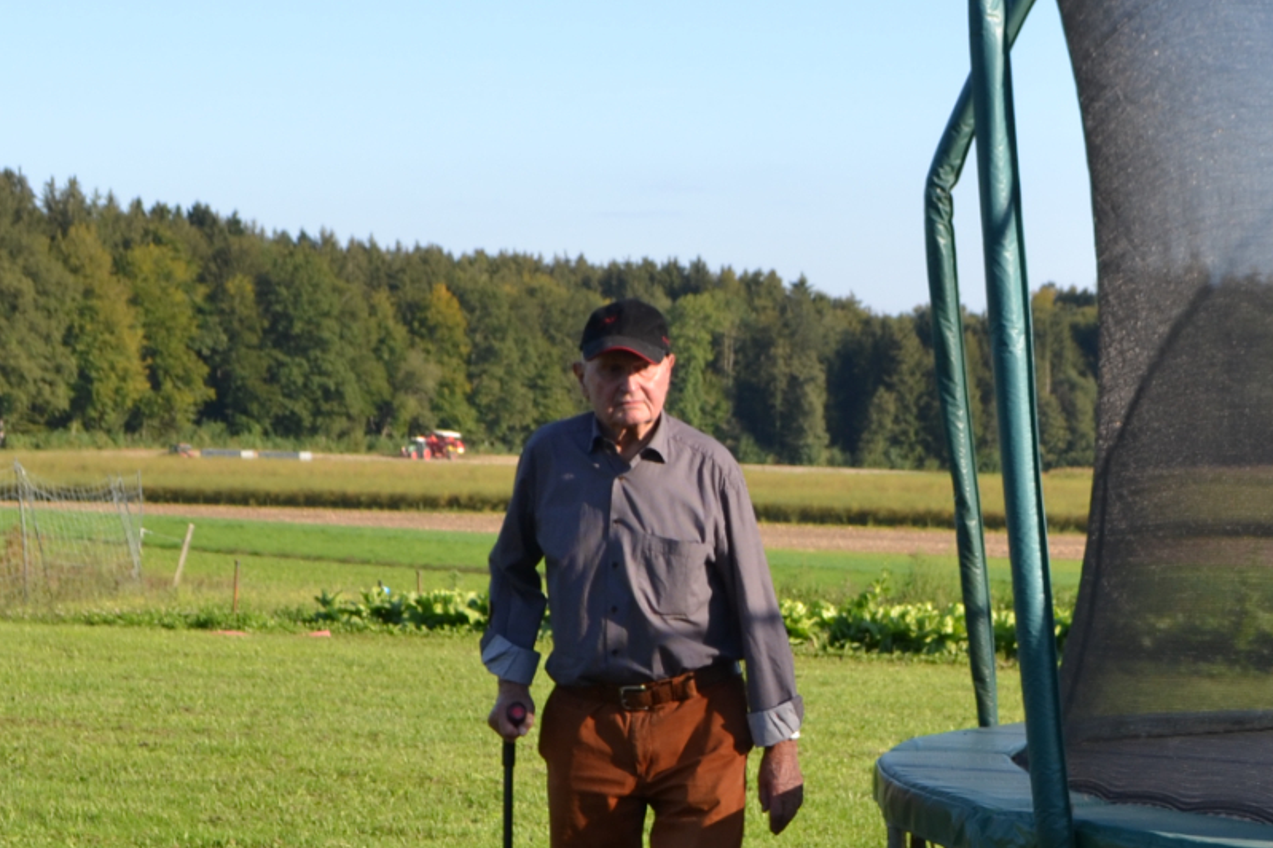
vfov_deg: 13.6
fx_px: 3534
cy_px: 583
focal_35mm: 100
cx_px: 954
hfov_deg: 20.3
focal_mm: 26
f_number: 6.3
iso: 100
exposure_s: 1/160
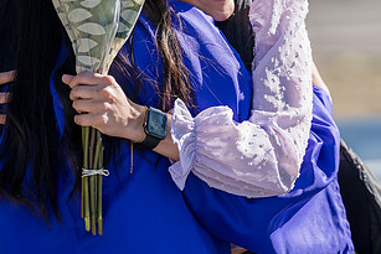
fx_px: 4002
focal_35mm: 378
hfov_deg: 5.5
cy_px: 32
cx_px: 173
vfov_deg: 3.6
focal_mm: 200
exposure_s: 1/5000
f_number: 3.5
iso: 800
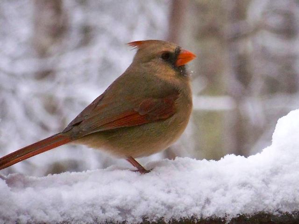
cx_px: 150
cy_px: 112
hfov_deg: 5.2
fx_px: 3282
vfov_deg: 3.9
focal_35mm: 380
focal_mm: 62.9
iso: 320
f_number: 4.9
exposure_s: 1/100
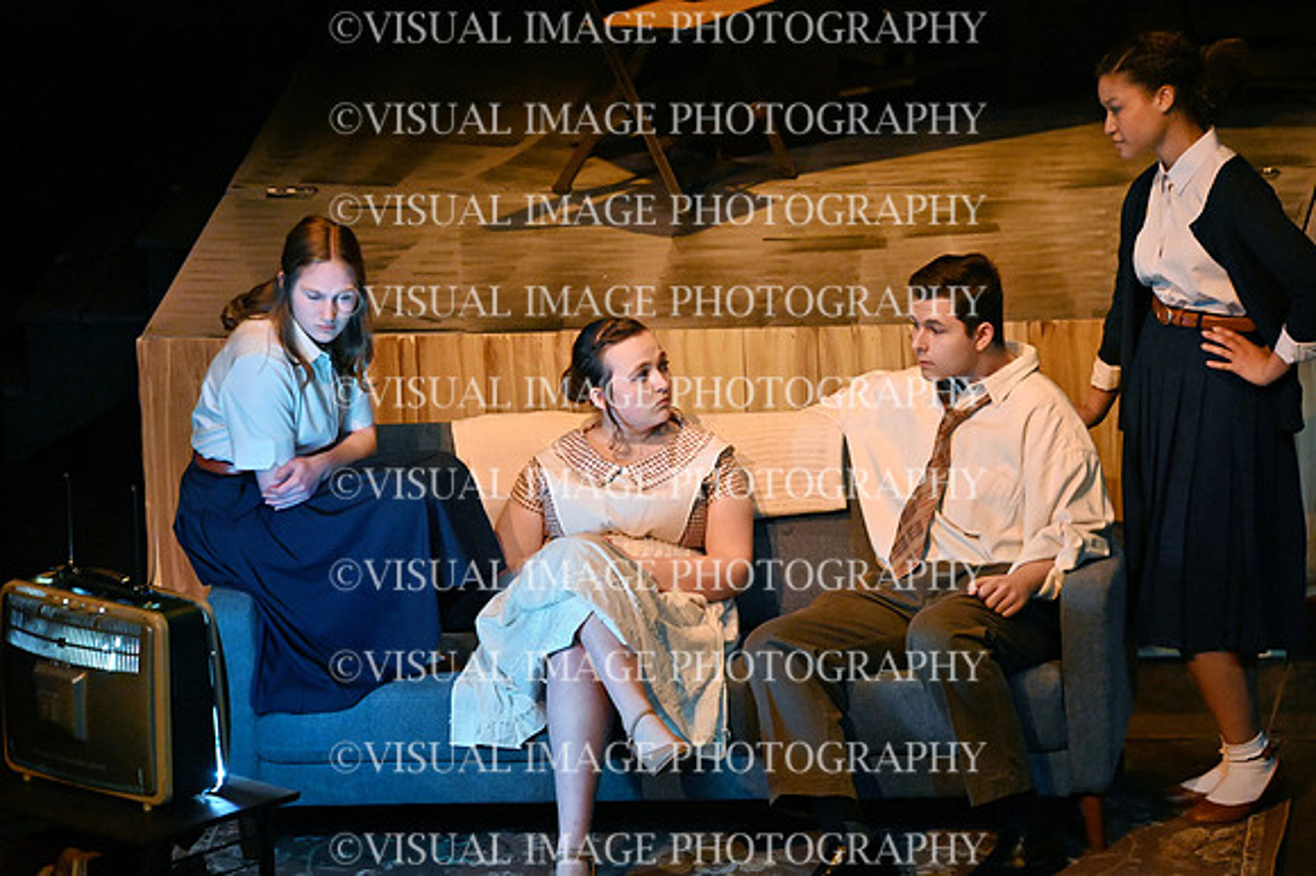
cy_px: 438
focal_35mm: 370
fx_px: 13517
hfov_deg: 5.6
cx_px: 658
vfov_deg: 3.7
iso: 10000
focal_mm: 370
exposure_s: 1/125
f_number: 6.3
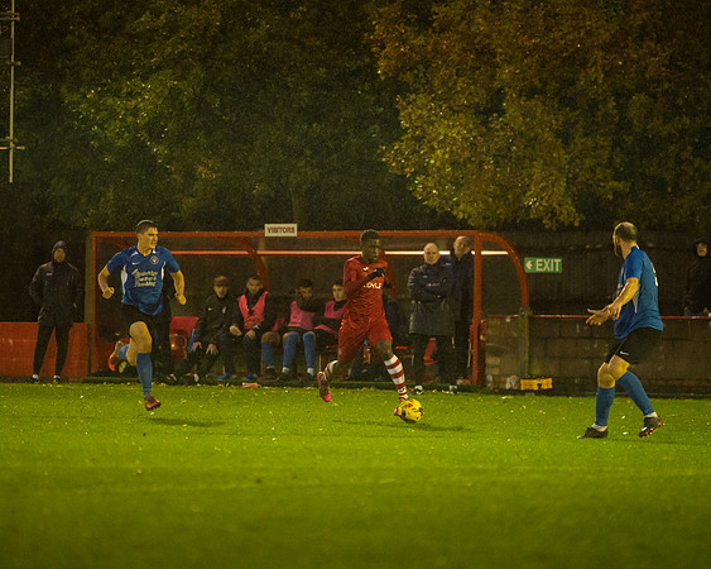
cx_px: 336
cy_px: 254
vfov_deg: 5.6
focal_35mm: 275
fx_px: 5794
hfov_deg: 7.0
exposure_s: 1/1000
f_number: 2.8
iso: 5000
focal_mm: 200
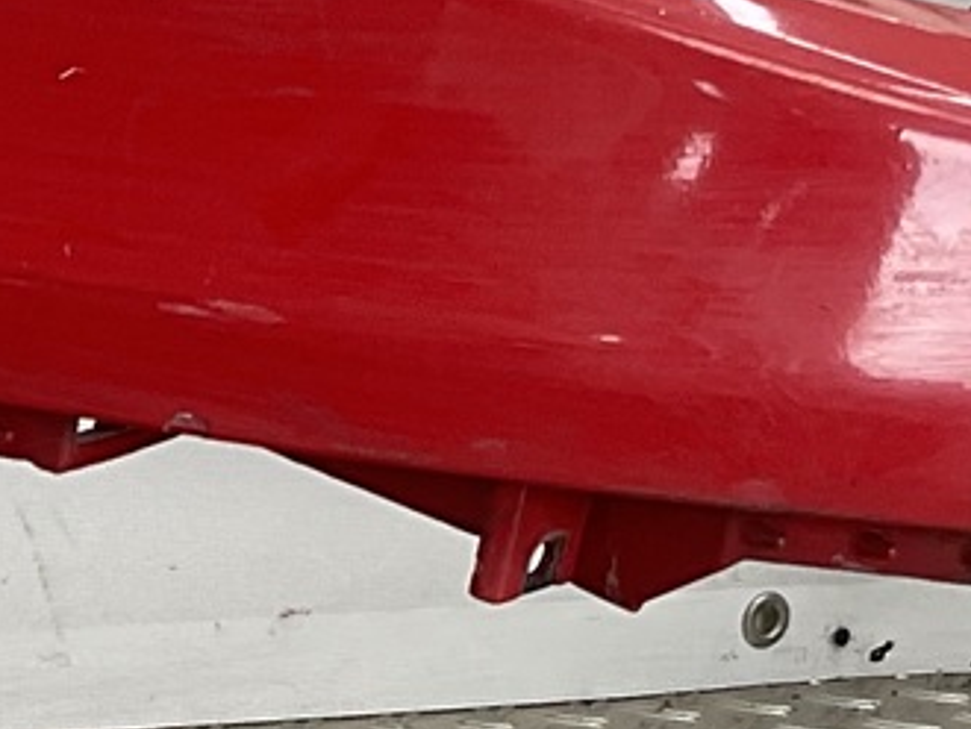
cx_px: 32
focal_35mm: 177
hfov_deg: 11.1
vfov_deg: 8.3
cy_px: 826
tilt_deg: -15.8
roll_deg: -4.0
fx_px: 4969
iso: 20
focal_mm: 3
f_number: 1.8
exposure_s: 1/120
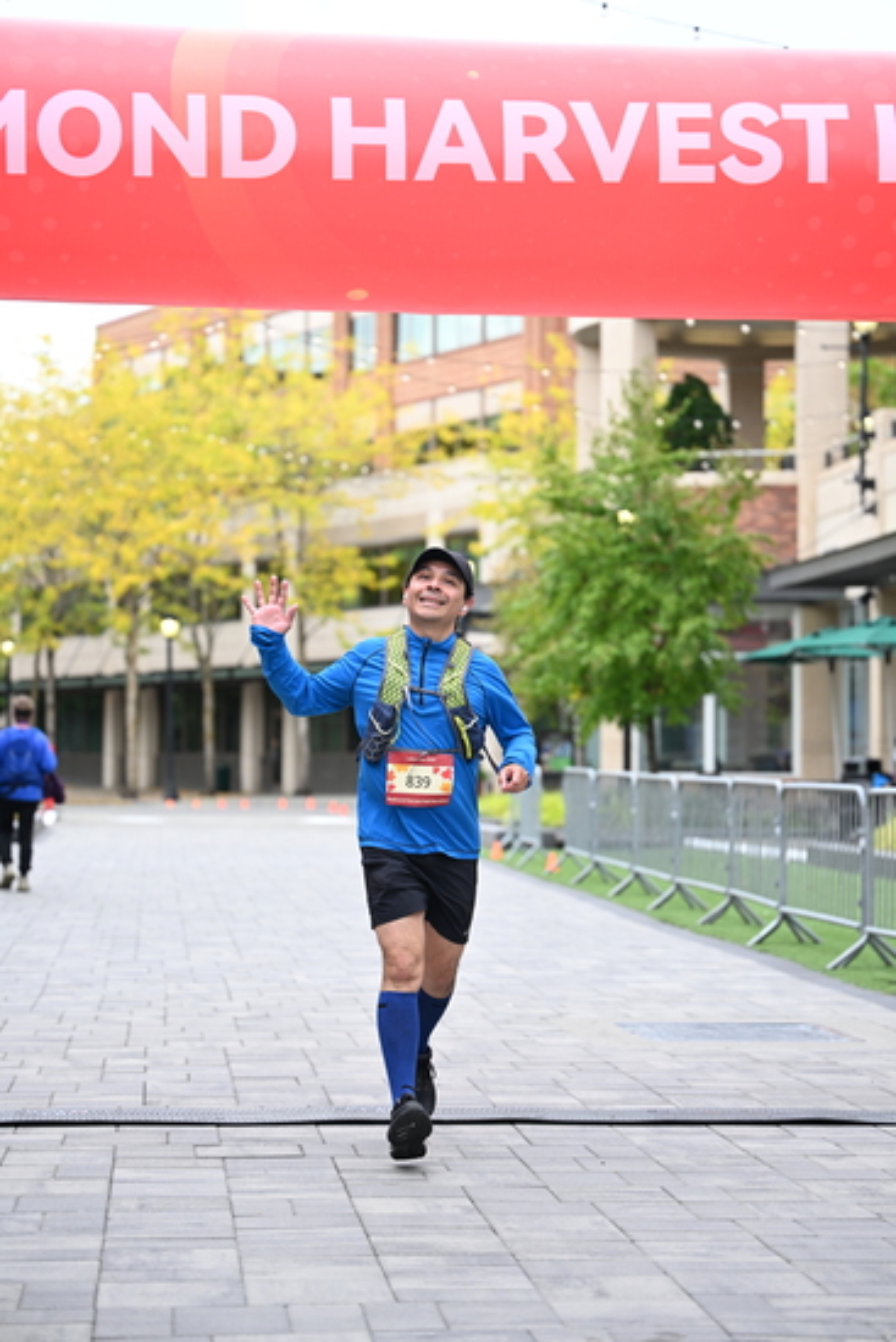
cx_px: 448
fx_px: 3059
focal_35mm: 82
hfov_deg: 16.7
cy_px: 671
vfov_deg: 24.8
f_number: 2.8
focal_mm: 82
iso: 640
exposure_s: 1/1250
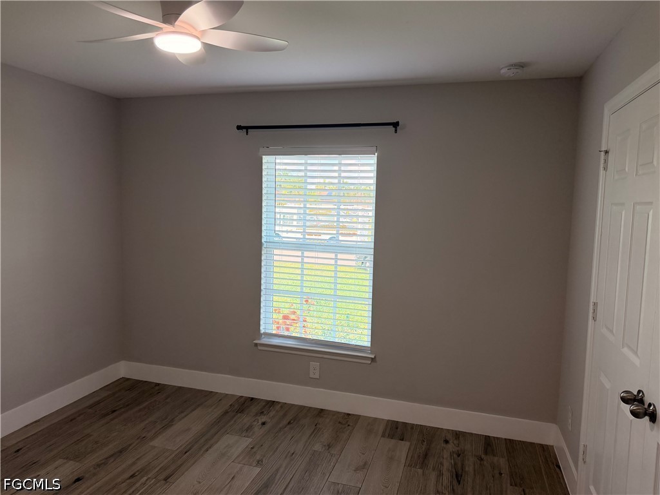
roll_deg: -0.7
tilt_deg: -5.4
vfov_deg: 56.8
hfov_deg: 71.6
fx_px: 458
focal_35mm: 24
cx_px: 330
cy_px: 248
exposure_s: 1/171
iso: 200
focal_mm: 6.76
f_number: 1.78
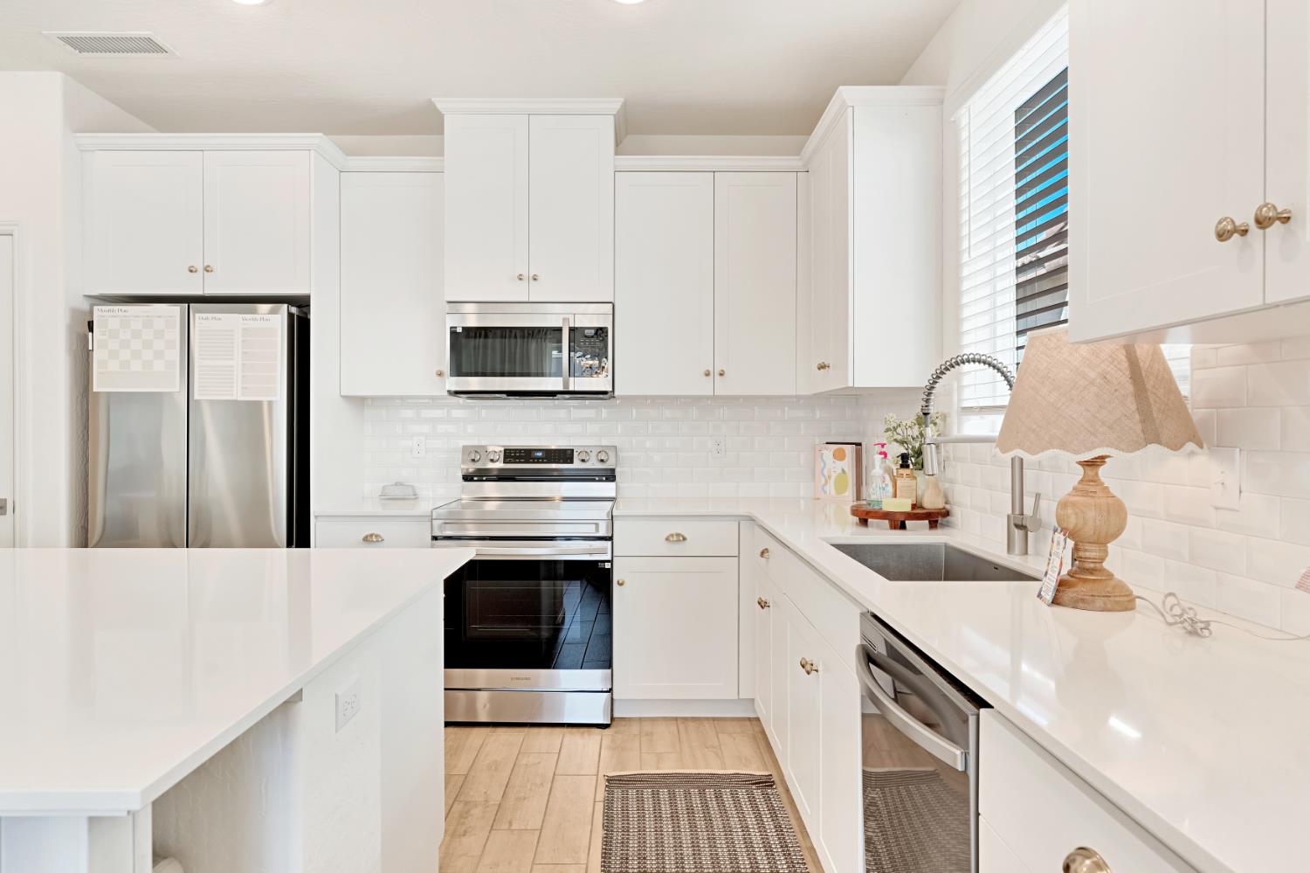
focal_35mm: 21
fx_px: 764
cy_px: 436
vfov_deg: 59.5
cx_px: 655
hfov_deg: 81.2
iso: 640
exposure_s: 1/20
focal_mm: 21
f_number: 7.1
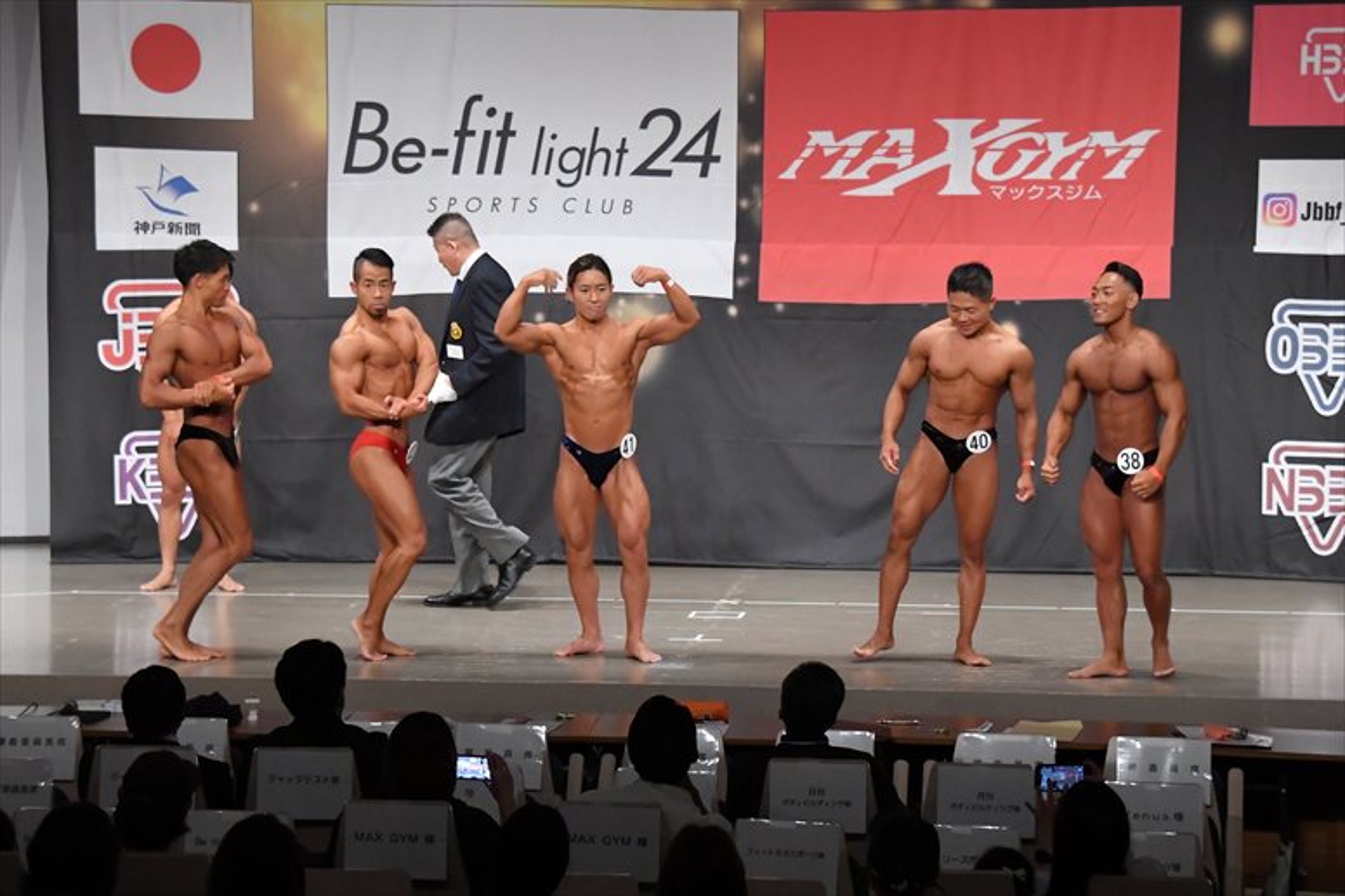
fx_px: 3921
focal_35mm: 105
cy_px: 448
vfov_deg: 13.0
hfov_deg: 19.5
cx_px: 672
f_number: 5.6
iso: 6400
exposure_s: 1/400
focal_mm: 70
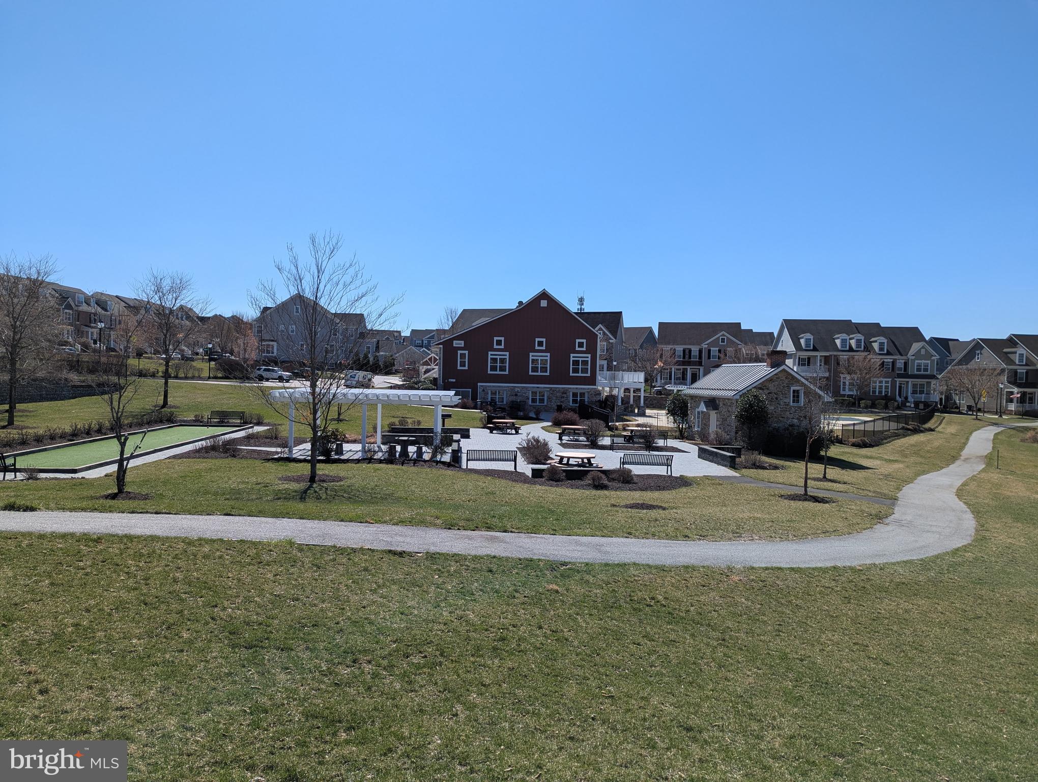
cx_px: 519
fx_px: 721
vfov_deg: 56.9
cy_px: 391
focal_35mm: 24
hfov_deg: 71.5
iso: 48
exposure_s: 1/3058
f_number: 1.85
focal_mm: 6.81
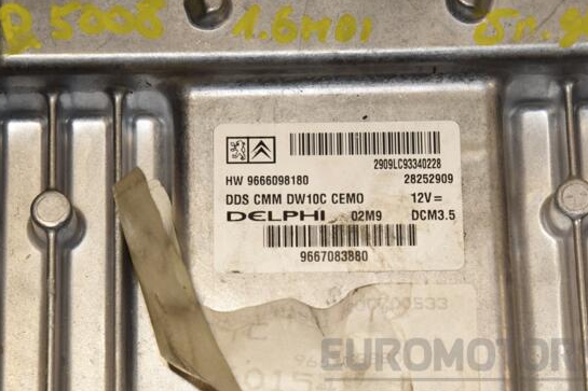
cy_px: 211
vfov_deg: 7.9
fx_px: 2834
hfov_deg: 11.8
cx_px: 301
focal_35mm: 174
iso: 800
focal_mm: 105
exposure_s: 1/200
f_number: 11
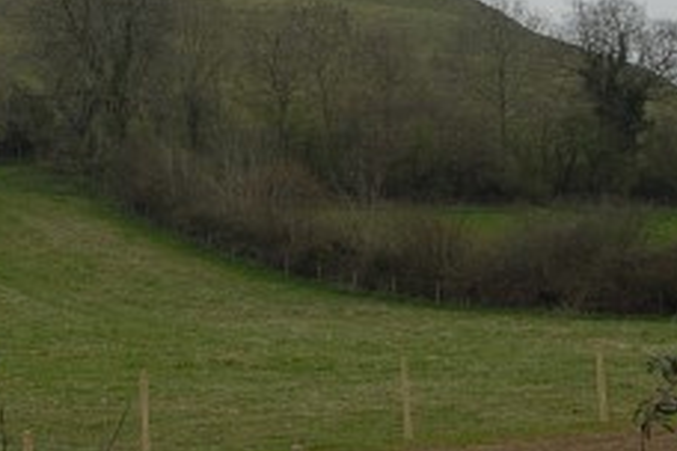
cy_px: 34
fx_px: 2129
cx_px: 22
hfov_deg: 17.7
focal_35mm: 113
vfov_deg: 12.0
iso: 320
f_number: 13
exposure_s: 1/180
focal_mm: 31
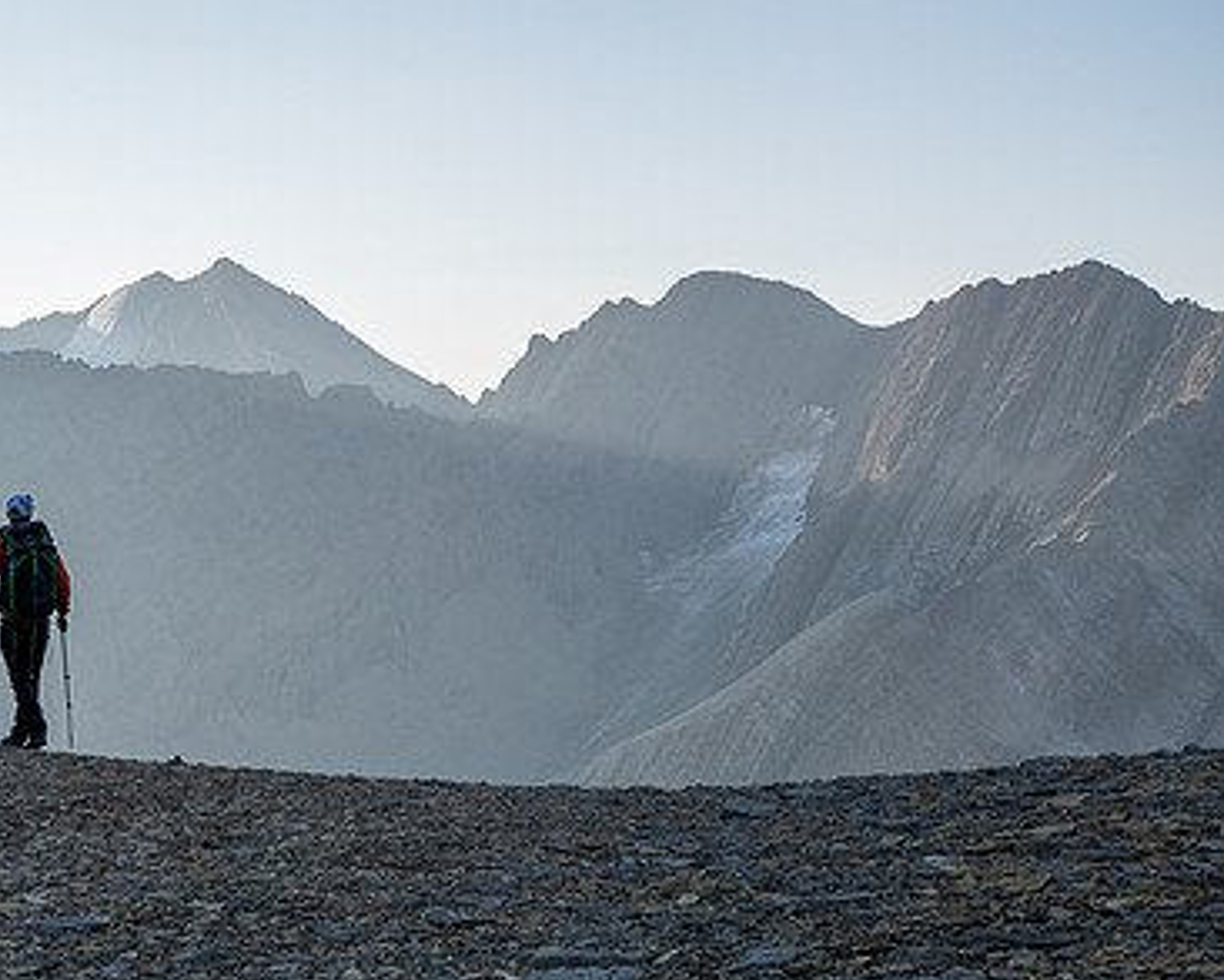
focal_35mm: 68
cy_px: 674
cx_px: 264
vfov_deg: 22.4
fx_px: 2464
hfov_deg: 27.4
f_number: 8
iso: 200
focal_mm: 22
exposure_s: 1/320
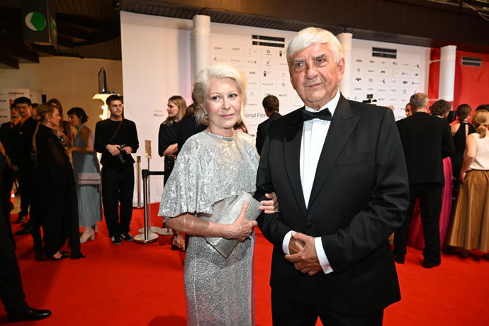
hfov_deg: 71.5
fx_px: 340
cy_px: 163
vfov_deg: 51.3
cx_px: 244
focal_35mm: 25
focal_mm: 25
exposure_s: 1/125
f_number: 5.6
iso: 3200
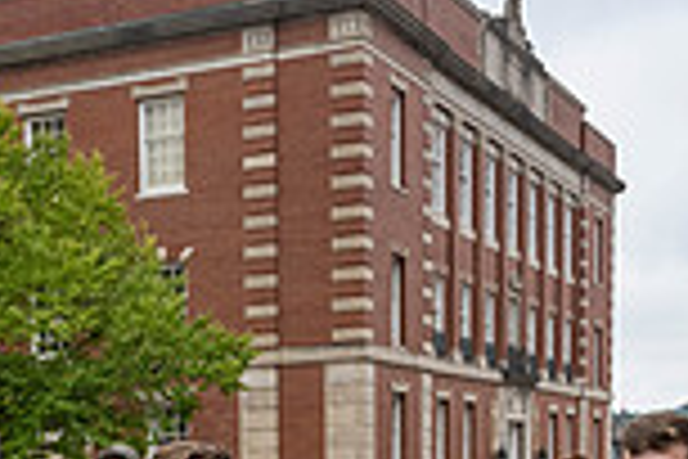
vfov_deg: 14.1
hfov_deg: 21.2
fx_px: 1739
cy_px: 686
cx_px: -72
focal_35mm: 91
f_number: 4
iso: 640
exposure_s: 1/1600
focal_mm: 24
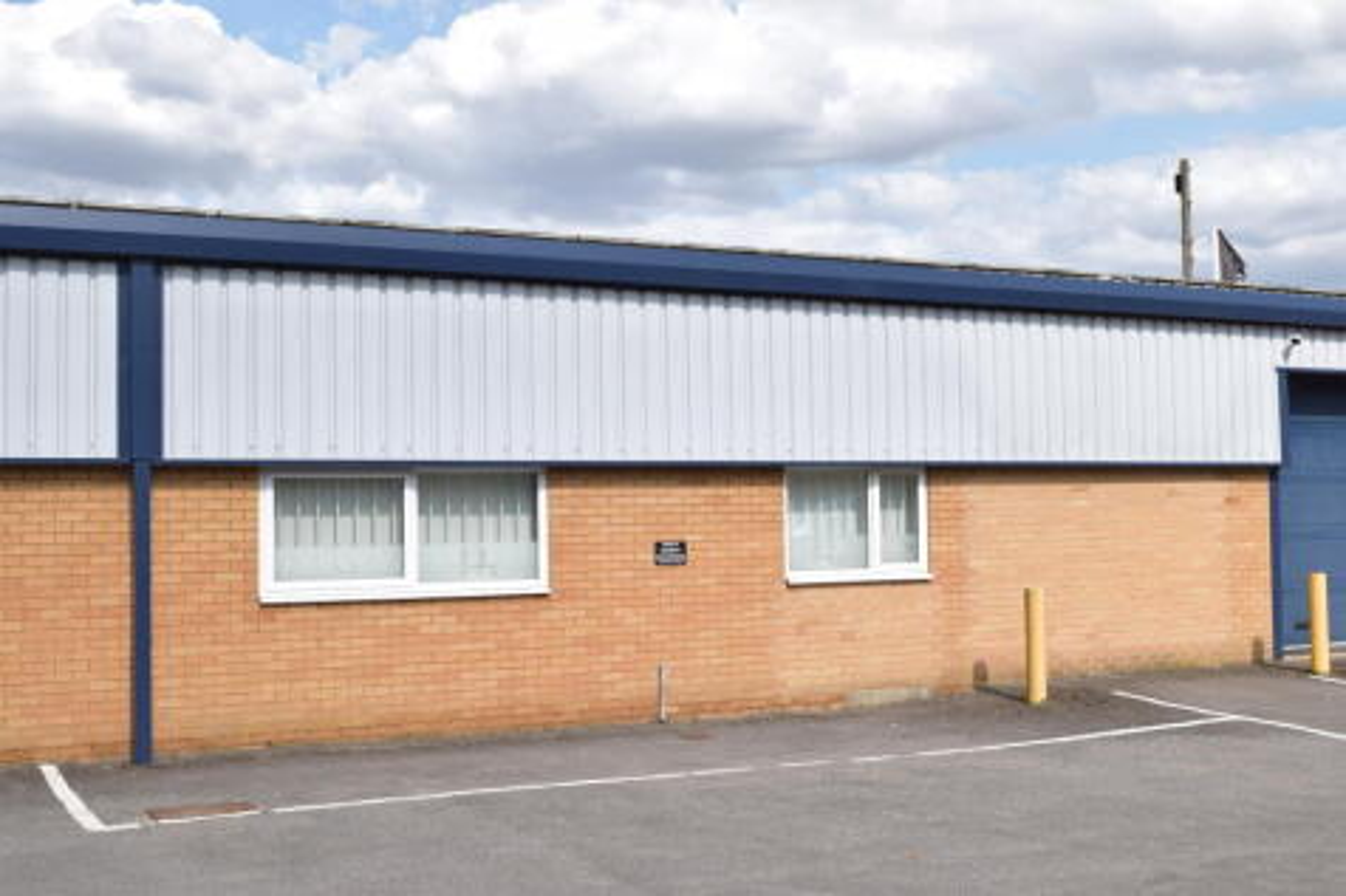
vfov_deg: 29.8
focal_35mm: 45
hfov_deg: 43.6
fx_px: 1682
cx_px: 673
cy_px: 448
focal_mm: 30
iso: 400
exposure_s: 1/500
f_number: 11
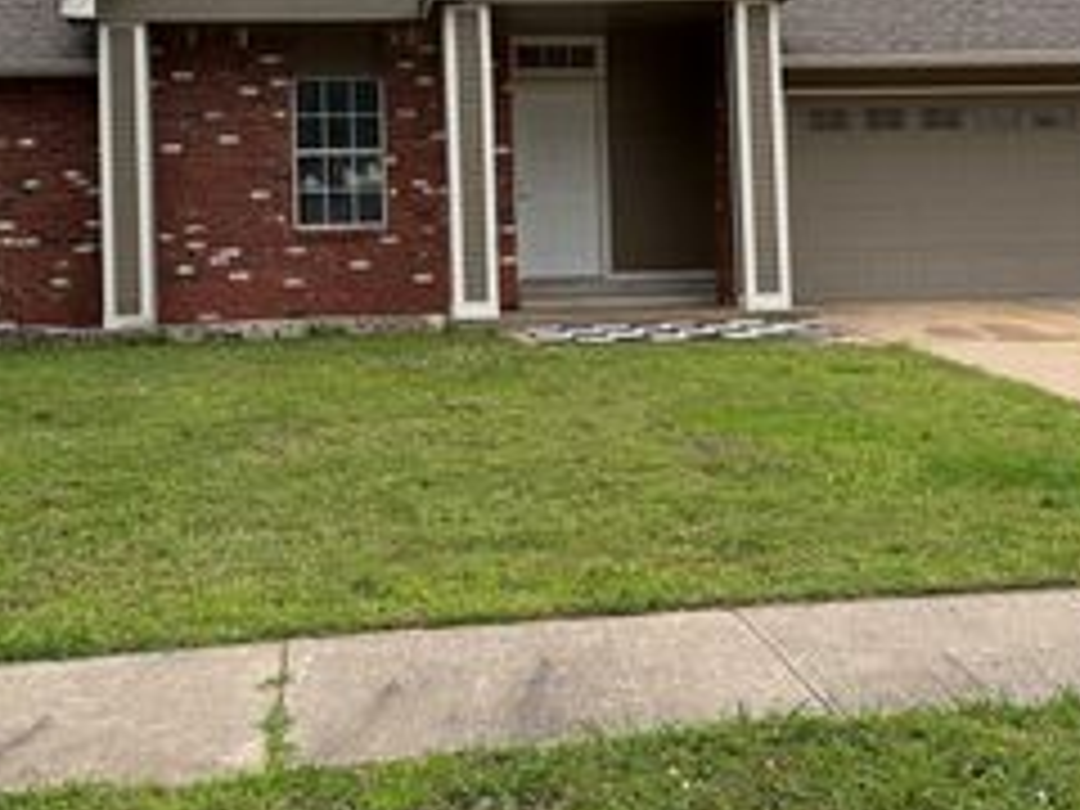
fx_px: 1560
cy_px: 232
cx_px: 544
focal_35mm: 50
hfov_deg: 38.2
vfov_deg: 28.8
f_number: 1.78
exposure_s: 1/689
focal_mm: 6.76
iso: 100
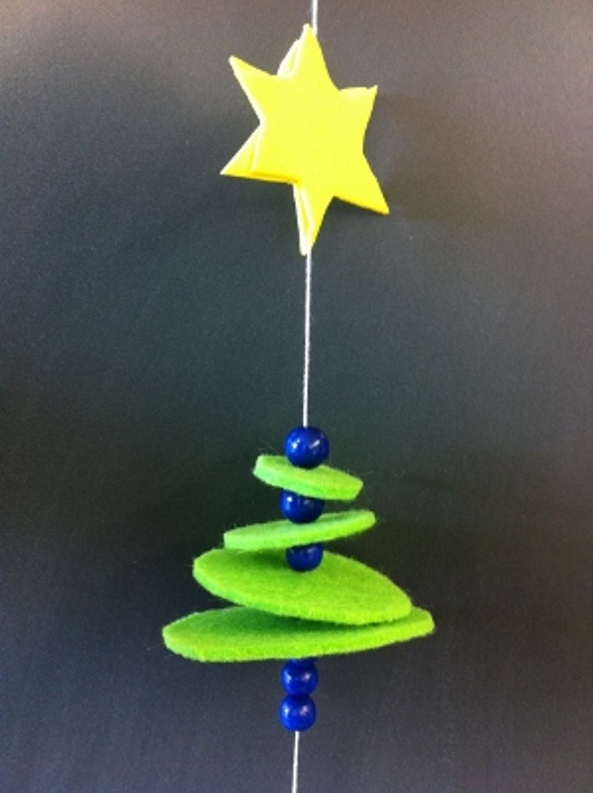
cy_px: 396
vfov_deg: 52.7
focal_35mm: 35
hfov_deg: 40.6
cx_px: 296
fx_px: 801
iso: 200
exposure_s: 1/15
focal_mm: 3.85
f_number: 2.8
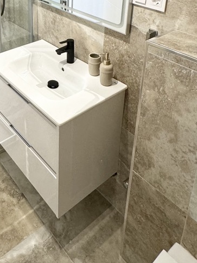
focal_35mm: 37
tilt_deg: -18.3
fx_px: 281
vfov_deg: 43.8
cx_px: 21
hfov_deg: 36.4
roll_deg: +1.1
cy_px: 8
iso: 250
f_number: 2.2
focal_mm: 2.22
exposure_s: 1/101
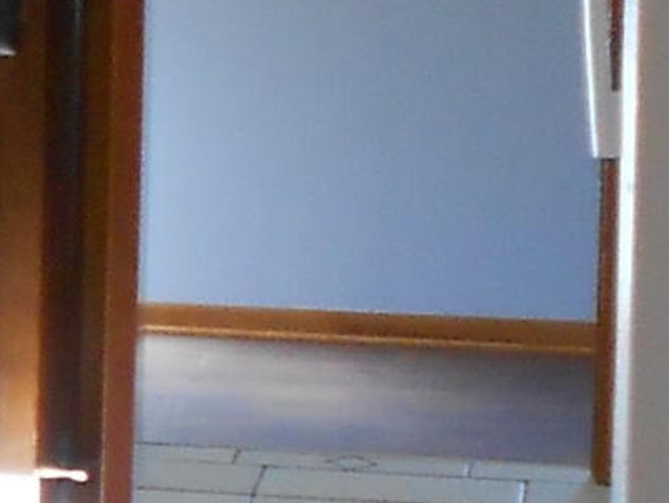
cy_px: 158
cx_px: -769
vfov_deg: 6.3
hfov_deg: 7.9
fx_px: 4604
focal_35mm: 238
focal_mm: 5.8
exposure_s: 1/30
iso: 200
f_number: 3.6
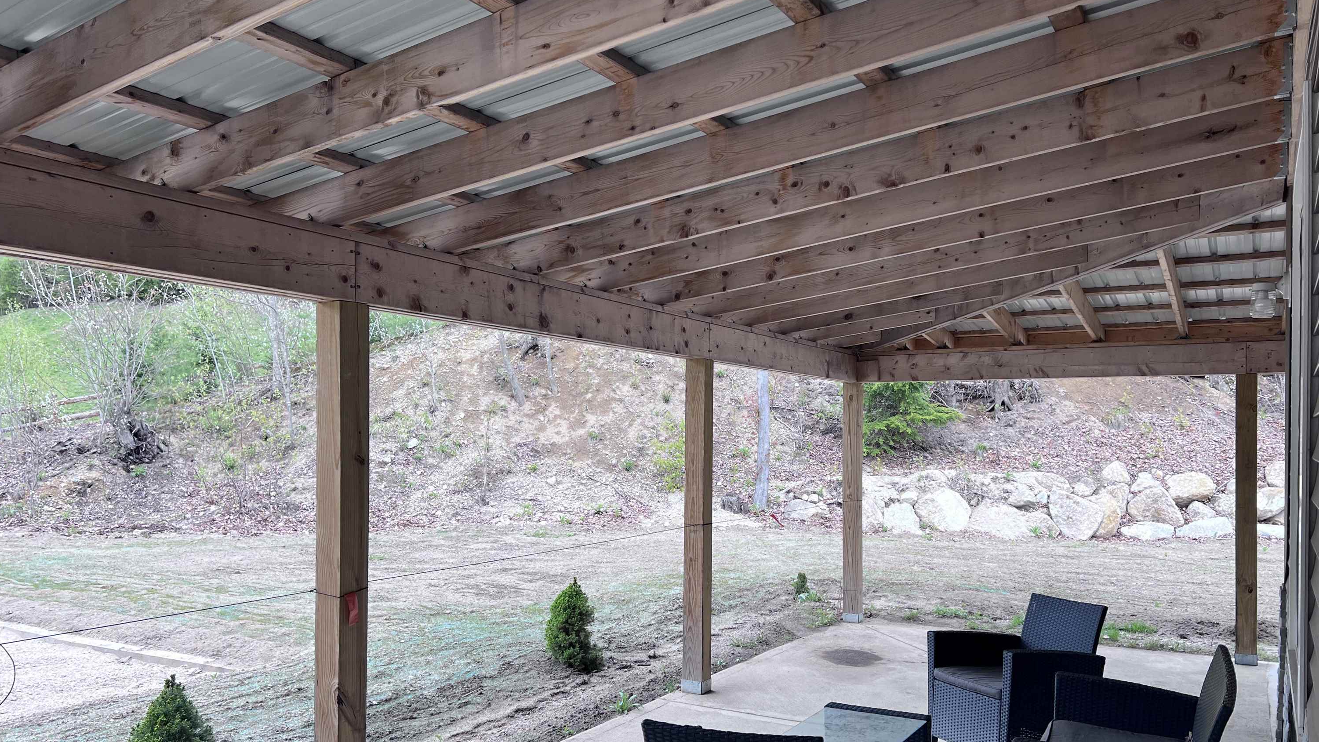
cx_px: 672
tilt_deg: +1.2
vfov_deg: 40.1
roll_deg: -0.1
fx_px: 1014
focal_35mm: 29
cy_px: 418
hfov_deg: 66.1
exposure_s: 1/846
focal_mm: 5.7
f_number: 1.5
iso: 50
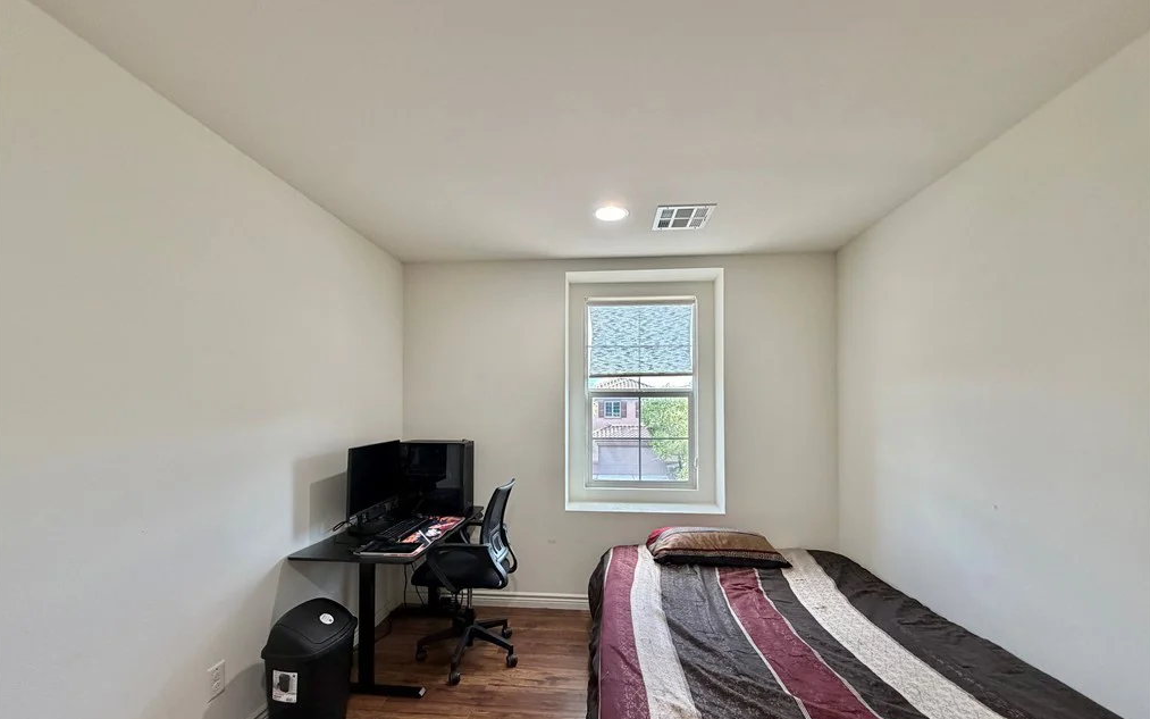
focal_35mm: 15
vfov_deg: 74.5
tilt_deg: +0.8
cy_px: 400
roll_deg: -0.7
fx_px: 470
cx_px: 574
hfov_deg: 101.5
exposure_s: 1/120
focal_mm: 2.22
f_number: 2.2
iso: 320
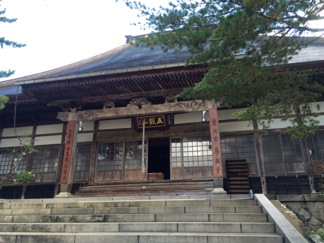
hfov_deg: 61.7
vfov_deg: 48.2
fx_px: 271
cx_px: 162
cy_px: 122
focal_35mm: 29
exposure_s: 1/120
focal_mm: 4.15
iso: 40
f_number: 2.2
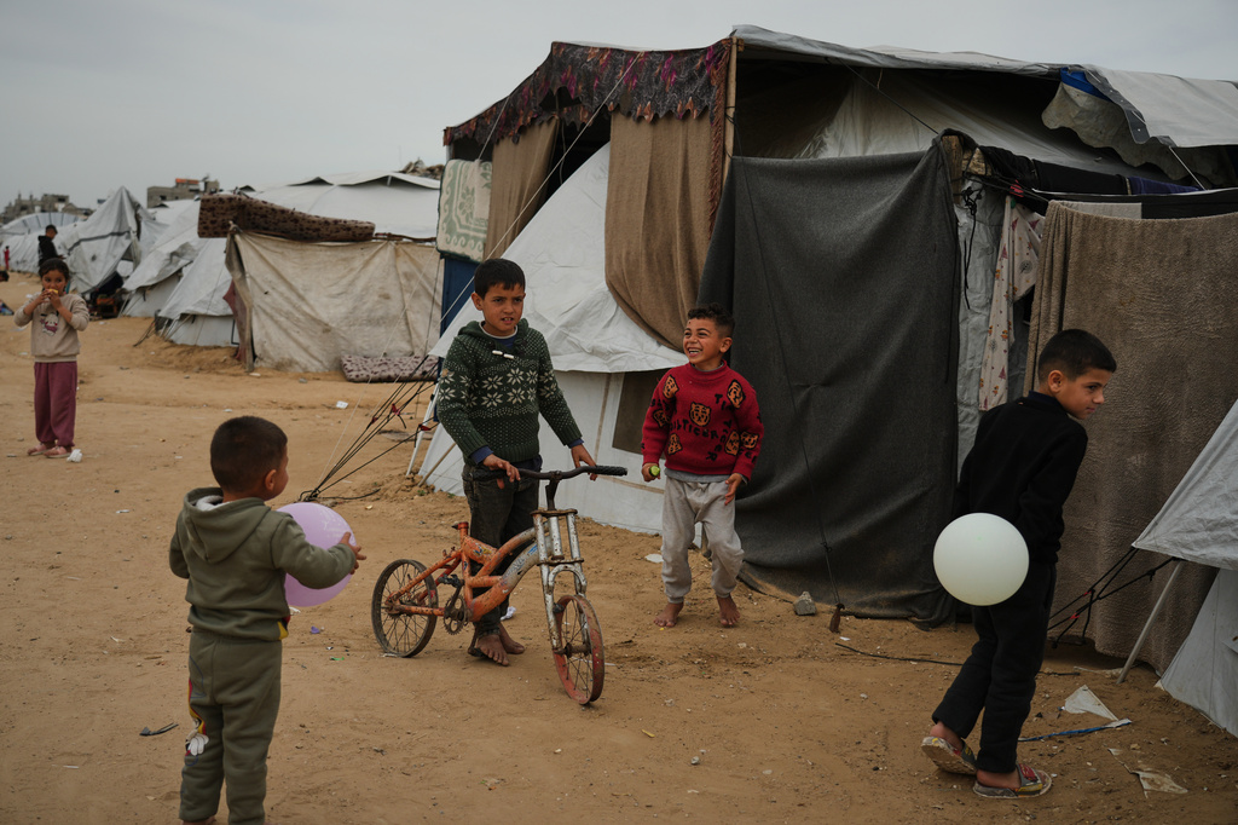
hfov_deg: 49.6
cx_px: 619
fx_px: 1341
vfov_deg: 34.2
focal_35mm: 39
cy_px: 412
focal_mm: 39
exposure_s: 1/1600
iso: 200
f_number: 4
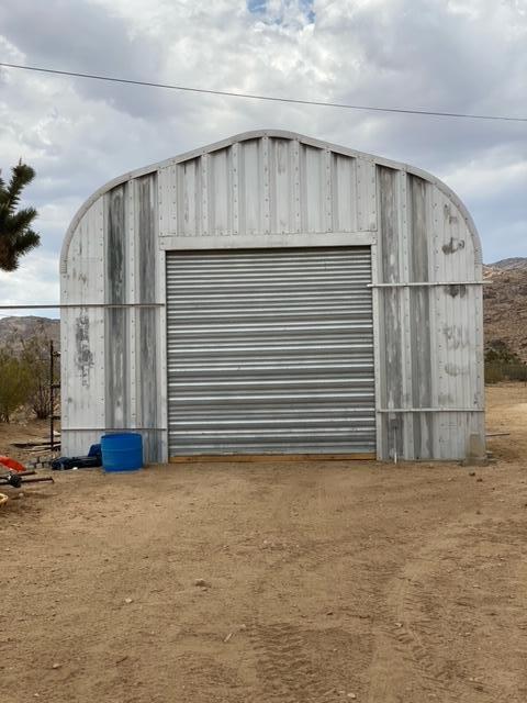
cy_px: 352
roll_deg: +0.1
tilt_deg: +3.2
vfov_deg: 36.8
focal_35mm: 52
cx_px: 264
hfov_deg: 28.0
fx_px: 1056
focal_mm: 6
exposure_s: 1/2179
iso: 20
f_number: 2
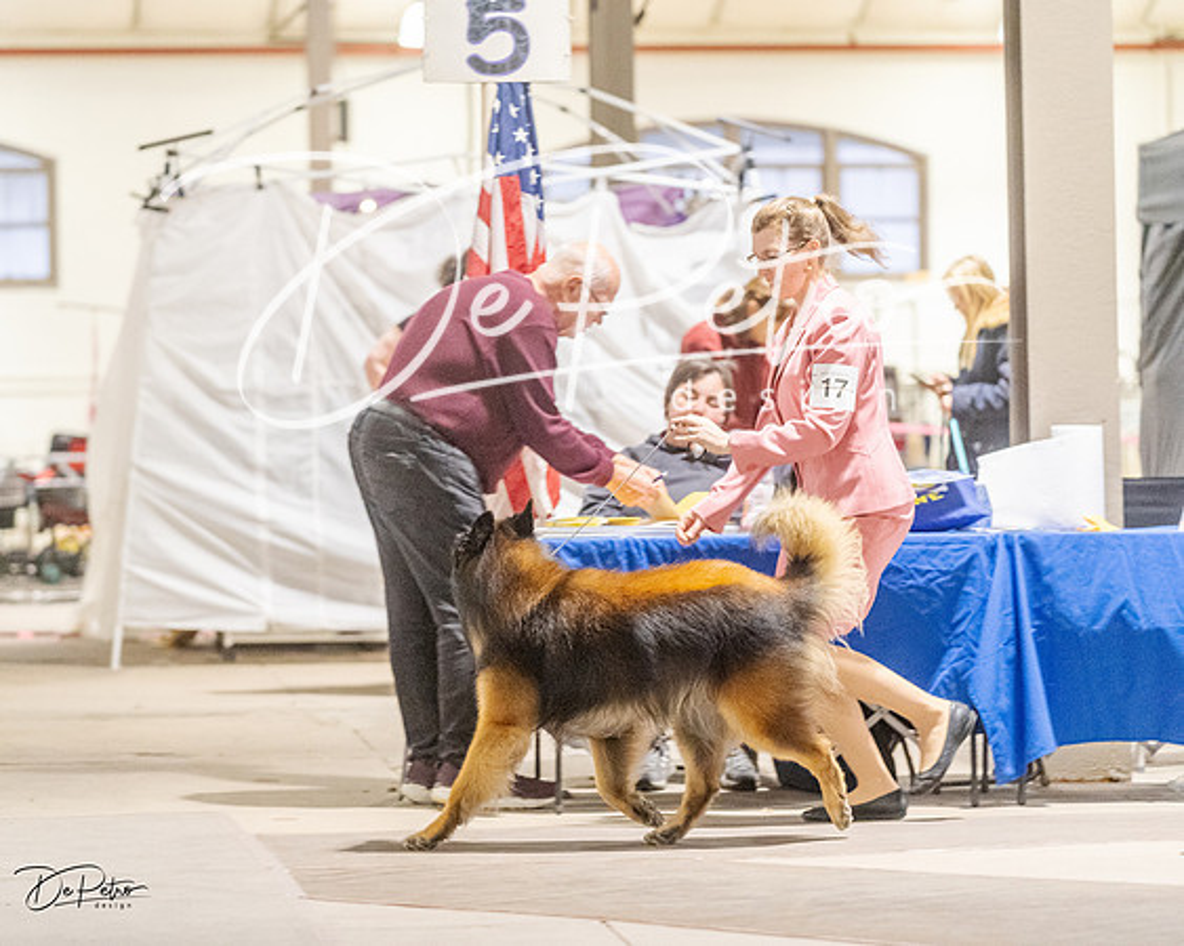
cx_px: 513
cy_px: 473
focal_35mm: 148
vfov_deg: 10.5
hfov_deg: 13.1
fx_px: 5168
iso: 6400
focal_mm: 131
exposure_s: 1/320
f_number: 3.2
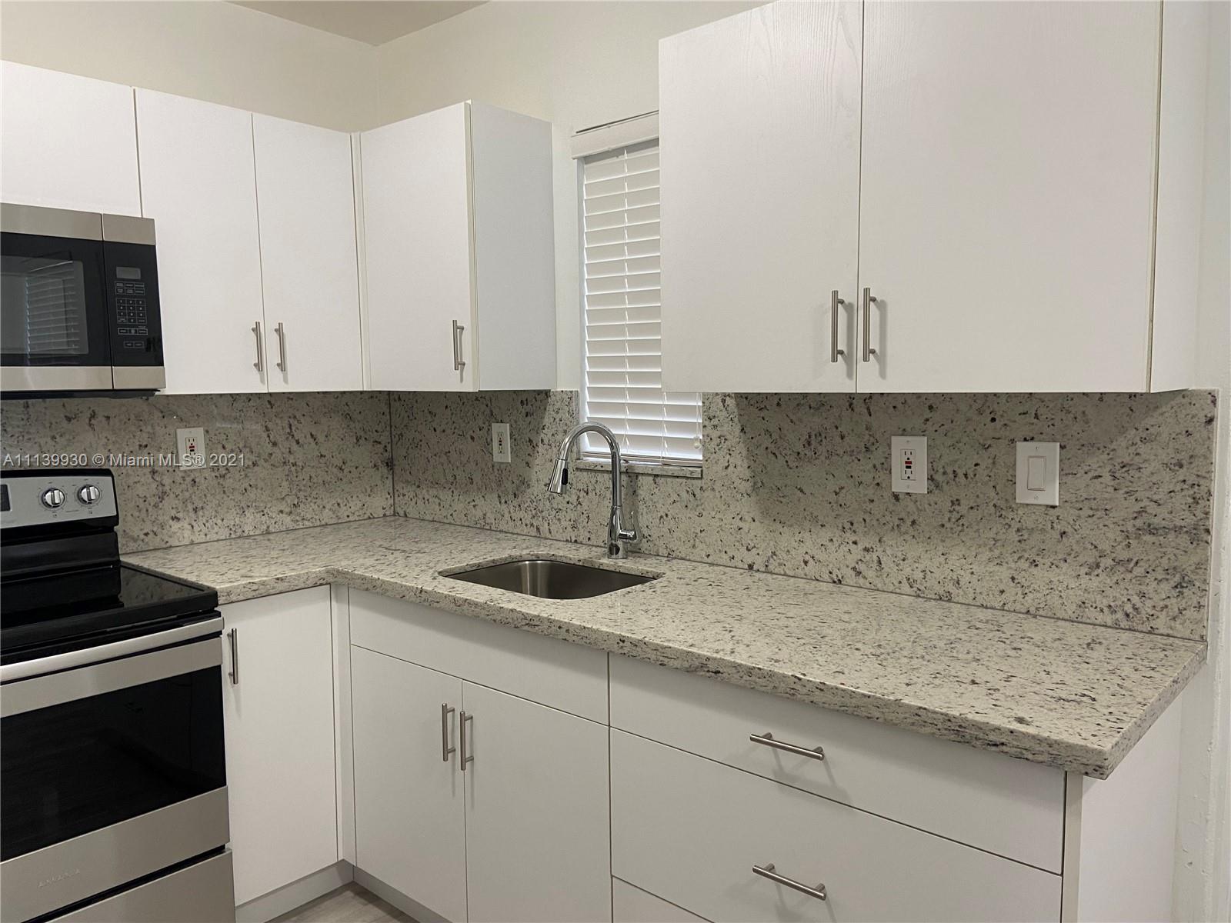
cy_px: 462
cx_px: 616
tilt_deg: -6.8
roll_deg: +0.7
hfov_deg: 67.3
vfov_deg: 53.1
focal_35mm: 26
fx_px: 925
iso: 80
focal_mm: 4.25
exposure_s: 1/60
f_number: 1.8
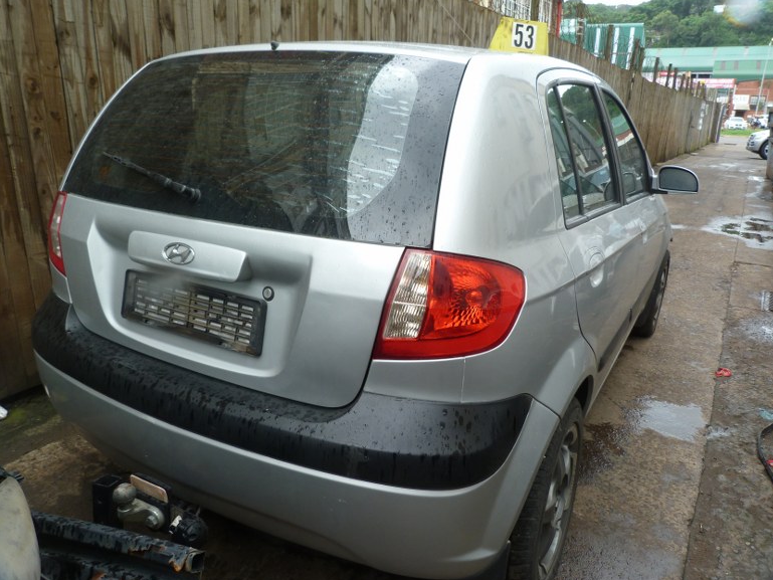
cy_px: 283
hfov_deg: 67.3
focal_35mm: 26
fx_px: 581
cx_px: 401
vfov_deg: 53.1
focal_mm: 4.5
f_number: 3.2
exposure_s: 1/125
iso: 80
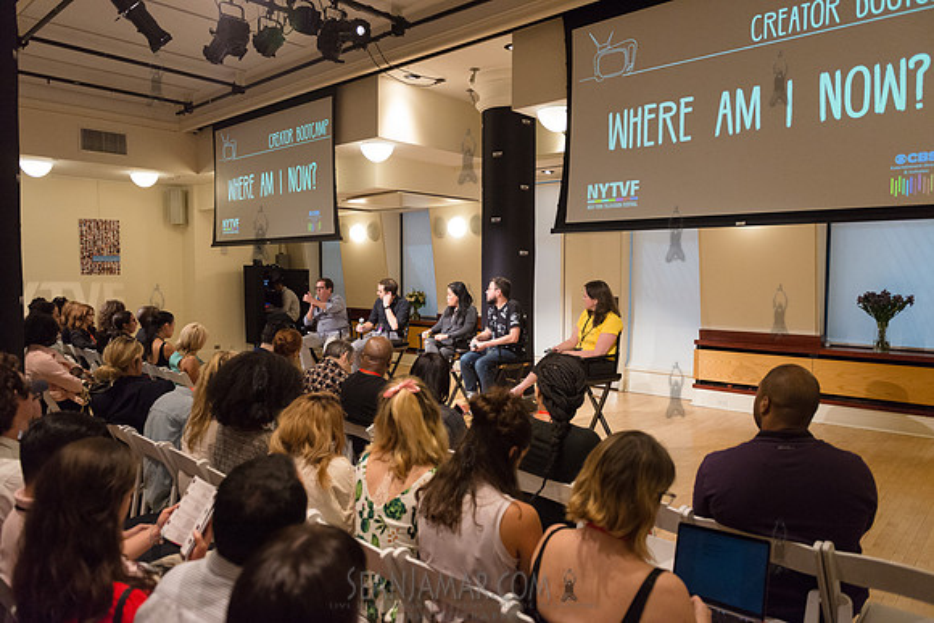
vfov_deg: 49.6
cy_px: 312
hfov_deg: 69.4
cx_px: 467
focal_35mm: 26
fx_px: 675
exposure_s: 1/500
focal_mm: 26
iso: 3200
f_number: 3.5
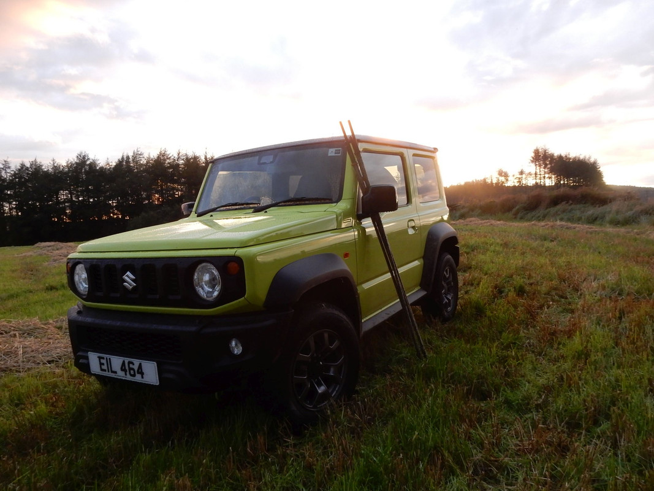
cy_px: 246
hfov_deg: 69.4
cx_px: 327
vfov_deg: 54.9
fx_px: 472
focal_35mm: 25
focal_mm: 4.5
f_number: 3.7
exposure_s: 1/30
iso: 320
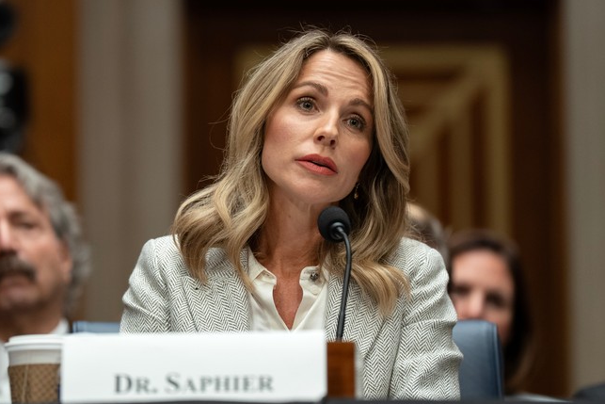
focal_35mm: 202
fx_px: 3395
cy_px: 203
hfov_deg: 10.2
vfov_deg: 6.8
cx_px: 303
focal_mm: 200
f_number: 3.2
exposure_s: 1/320
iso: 2000
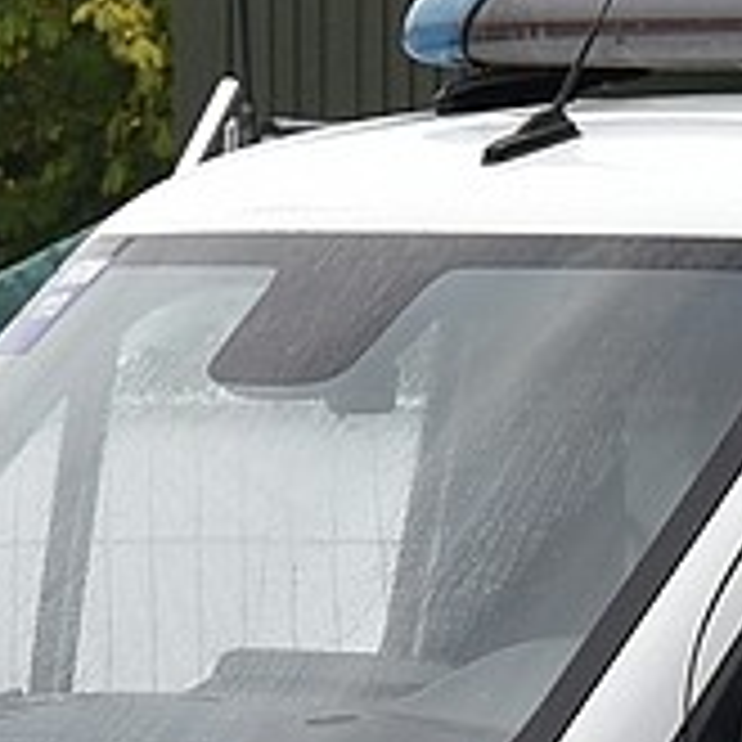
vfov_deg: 4.4
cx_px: 1043
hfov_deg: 4.4
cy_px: 1007
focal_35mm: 395
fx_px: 9579
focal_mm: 85
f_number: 8
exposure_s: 1/250
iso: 280
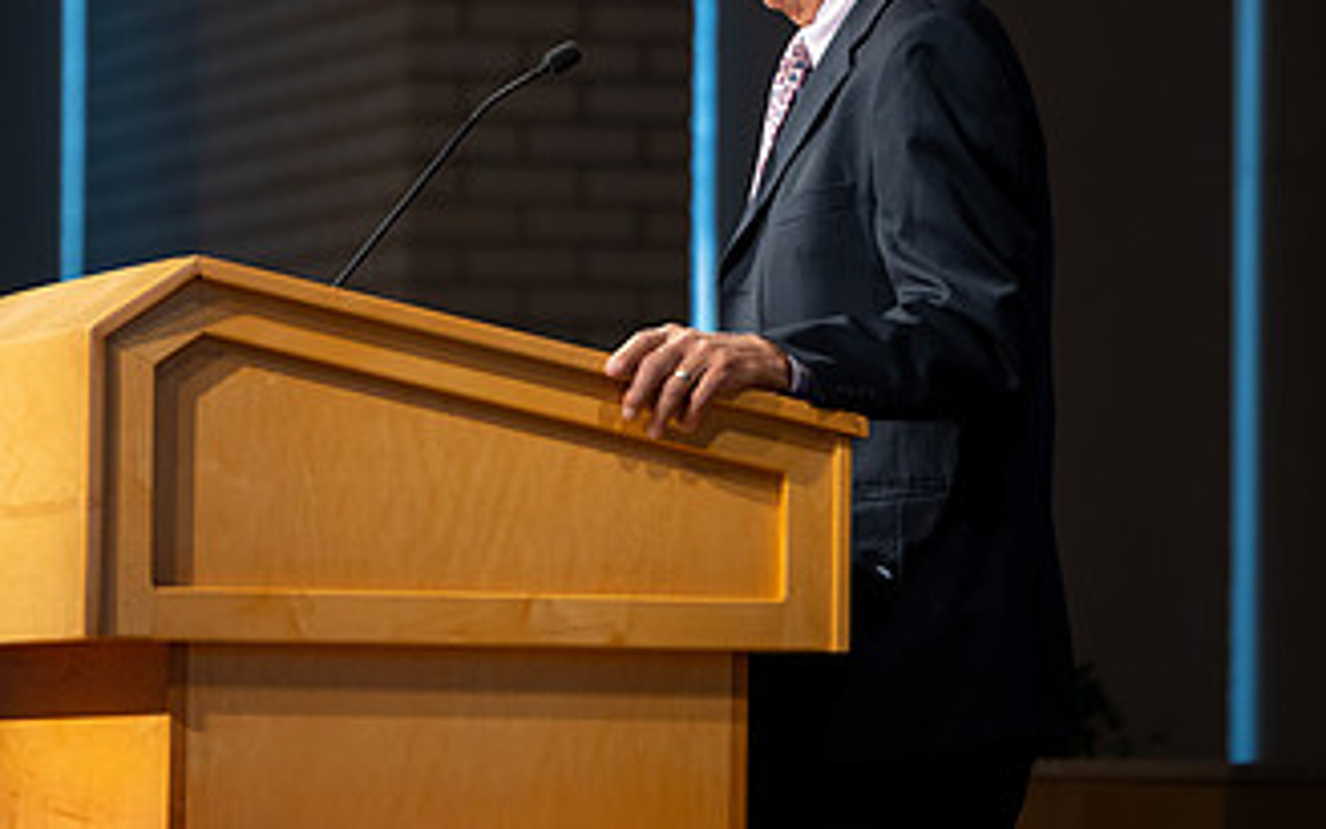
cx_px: 495
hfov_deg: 6.3
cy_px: 98
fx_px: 12106
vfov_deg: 3.9
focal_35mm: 335
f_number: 2.8
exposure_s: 1/125
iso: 640
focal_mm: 180
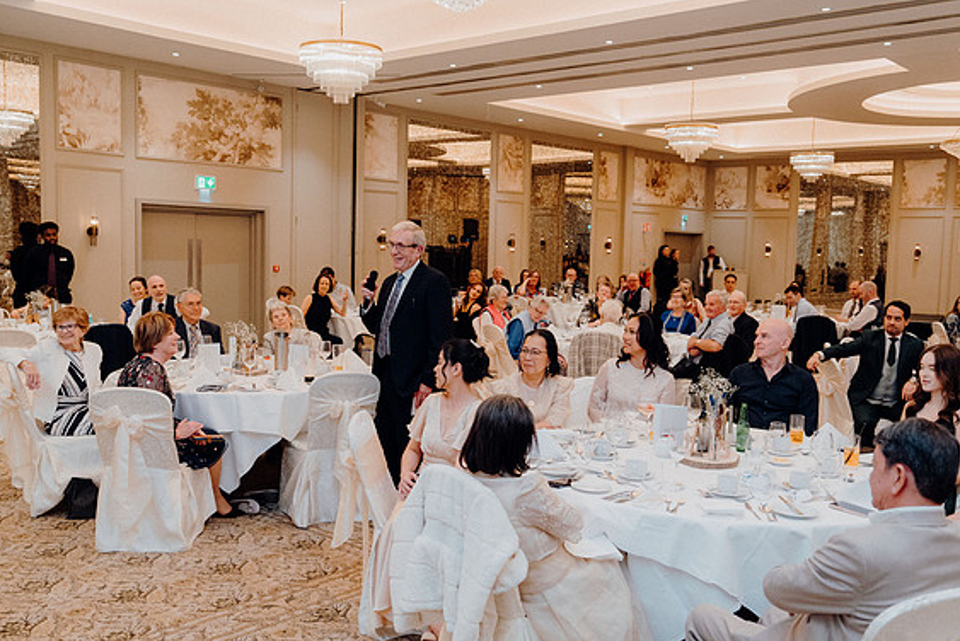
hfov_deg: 55.8
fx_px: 907
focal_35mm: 34
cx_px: 486
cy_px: 321
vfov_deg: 38.9
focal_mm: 33
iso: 3200
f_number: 3.5
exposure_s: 1/160
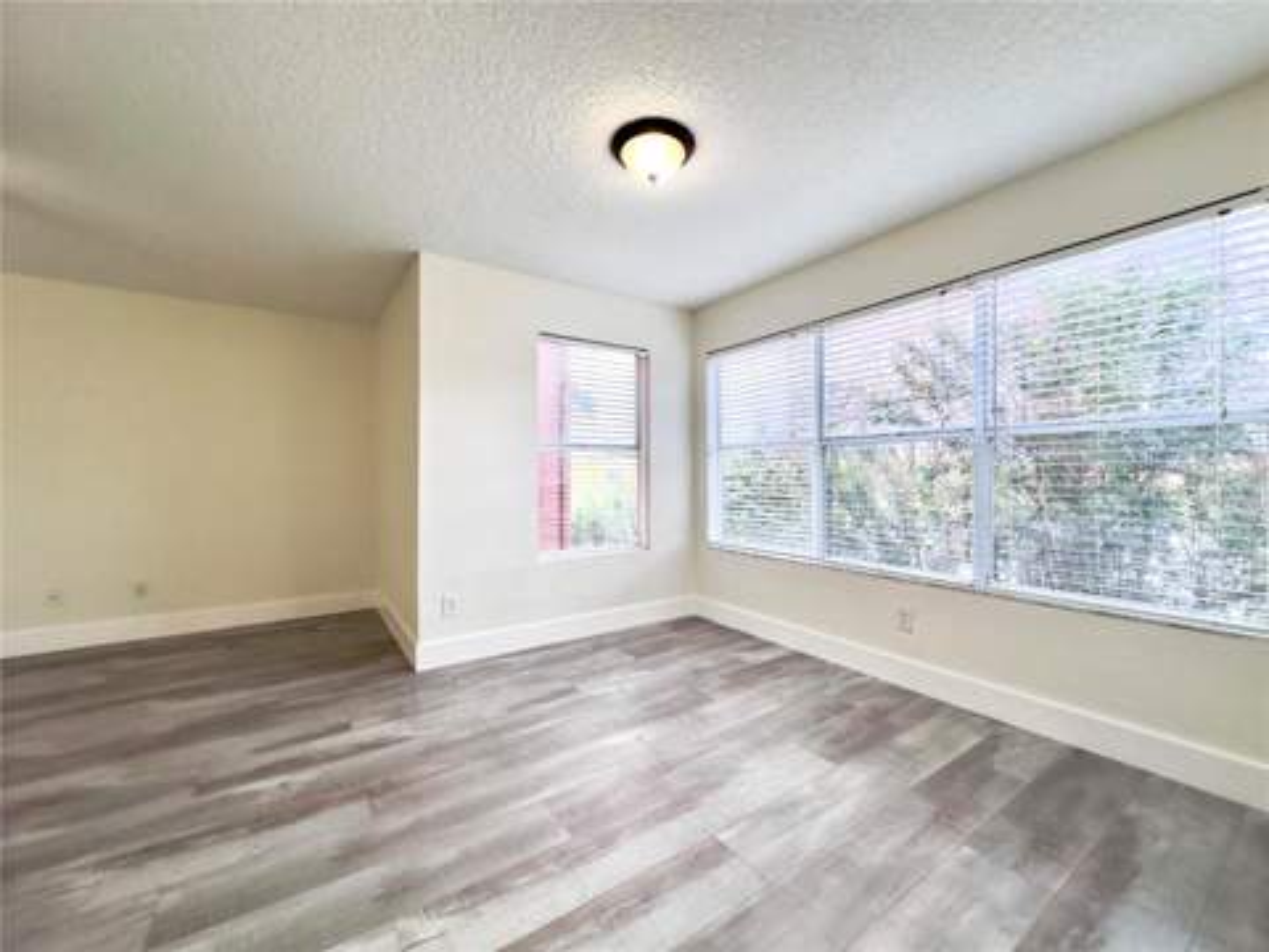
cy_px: 476
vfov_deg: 85.7
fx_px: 513
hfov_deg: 102.1
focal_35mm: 14
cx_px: 634
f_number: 2.2
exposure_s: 1/120
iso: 80
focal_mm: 2.22
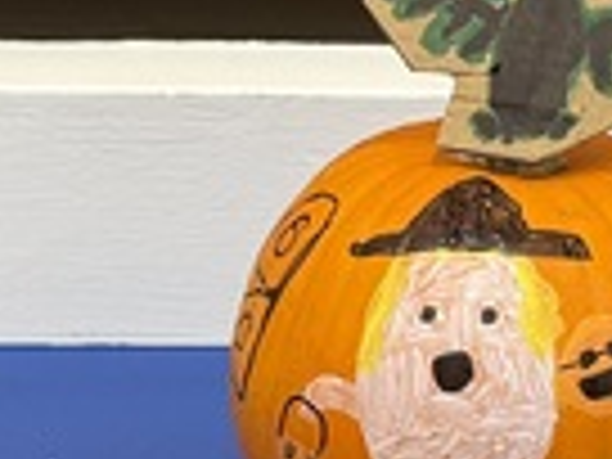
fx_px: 3200
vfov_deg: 8.2
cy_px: 32
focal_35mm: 181
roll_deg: -0.6
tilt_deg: -14.3
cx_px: 572
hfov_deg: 10.9
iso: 125
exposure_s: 1/60
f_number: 1.78
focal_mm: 6.76
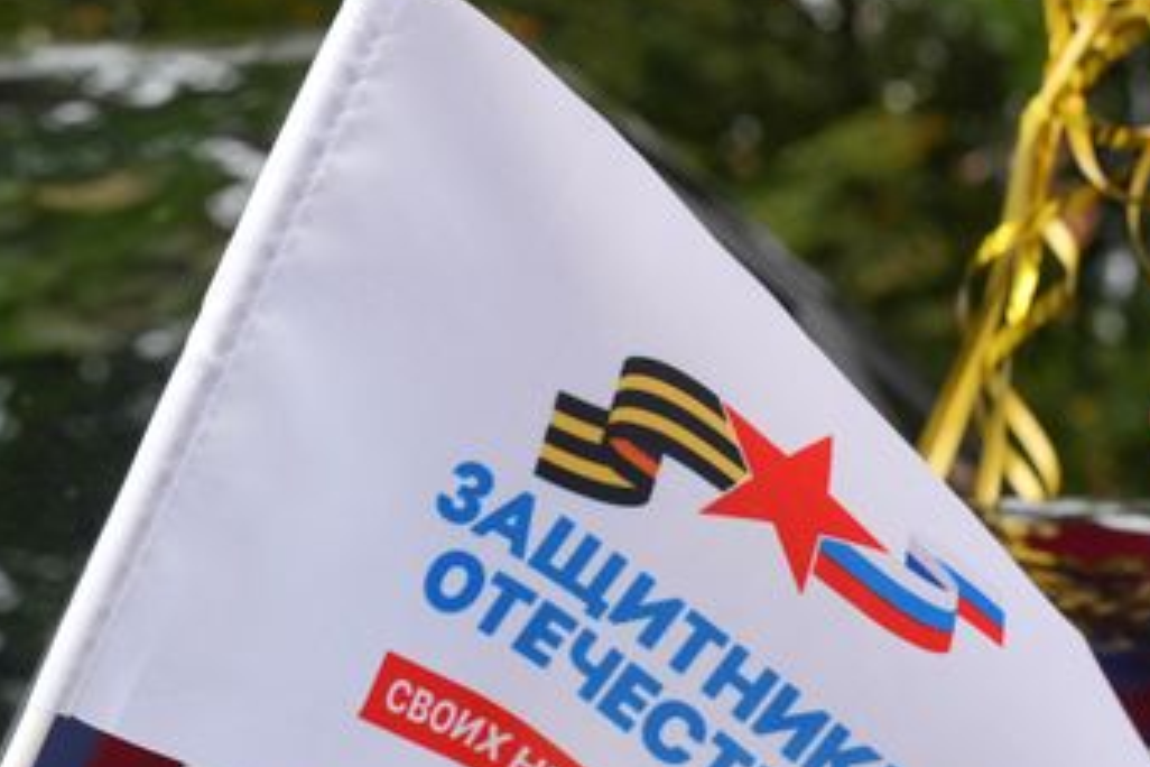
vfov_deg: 14.5
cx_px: 385
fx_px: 3003
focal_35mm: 94
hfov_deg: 21.6
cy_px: 521
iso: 400
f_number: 7.1
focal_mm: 46
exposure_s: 1/200
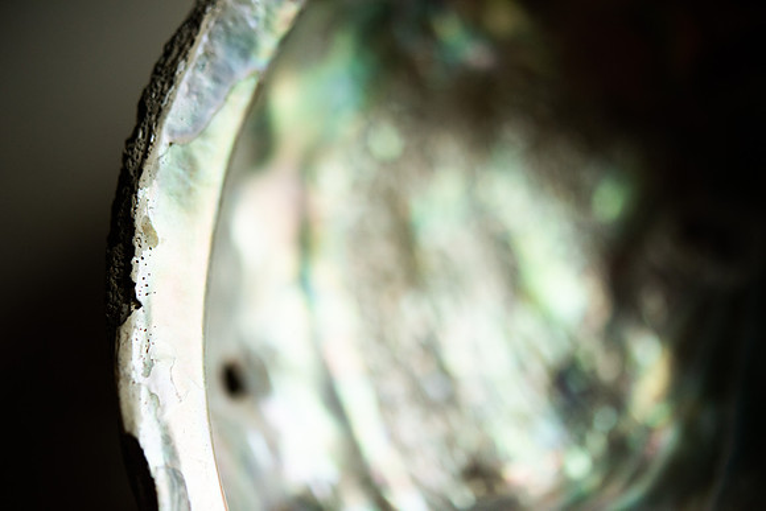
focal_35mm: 60
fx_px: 1277
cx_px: 383
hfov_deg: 33.4
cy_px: 256
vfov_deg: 22.6
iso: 800
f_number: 3.2
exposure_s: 1/8000
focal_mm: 60
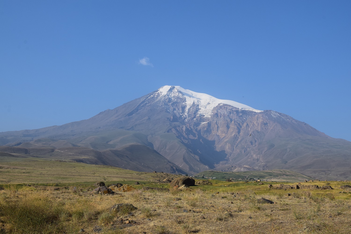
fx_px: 512
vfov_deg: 25.8
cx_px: 176
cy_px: 117
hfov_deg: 37.9
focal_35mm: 52
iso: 360
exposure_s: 1/500
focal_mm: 35
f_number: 11
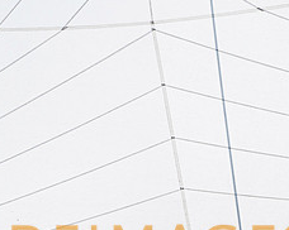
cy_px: 234
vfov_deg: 1.7
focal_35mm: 896
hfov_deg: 2.2
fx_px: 7657
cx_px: 99
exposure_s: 1/5000
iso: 400
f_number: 5.6
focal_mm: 250
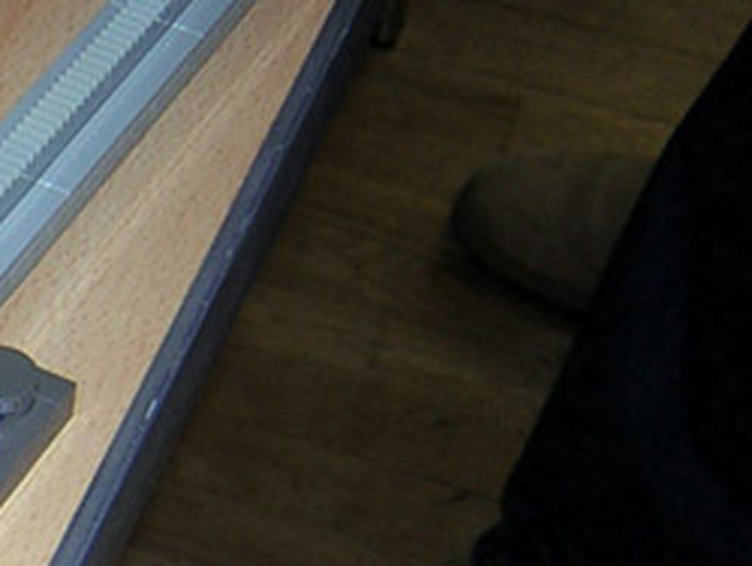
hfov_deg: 15.7
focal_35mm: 115
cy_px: 470
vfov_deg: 12.8
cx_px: -370
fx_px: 2501
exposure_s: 1/60.1
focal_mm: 4.7
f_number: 2.6
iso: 100
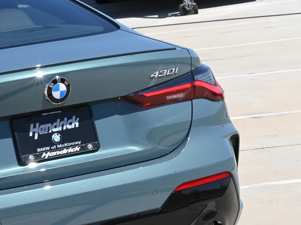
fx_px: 1557
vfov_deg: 8.3
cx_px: 144
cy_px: 113
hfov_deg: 11.0
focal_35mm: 179
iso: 500
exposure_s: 1/60
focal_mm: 110
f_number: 40
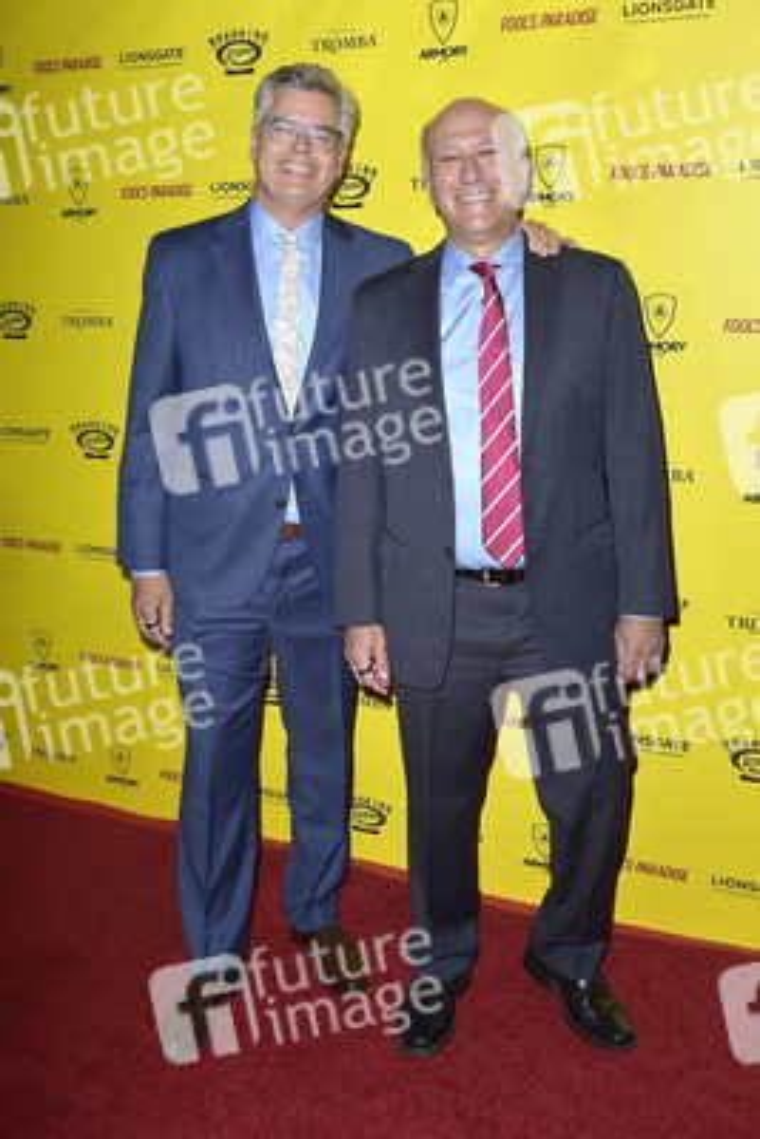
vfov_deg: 54.4
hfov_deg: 37.9
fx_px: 1107
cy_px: 570
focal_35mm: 35
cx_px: 380
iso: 250
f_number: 6.3
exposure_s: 1/250
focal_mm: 35
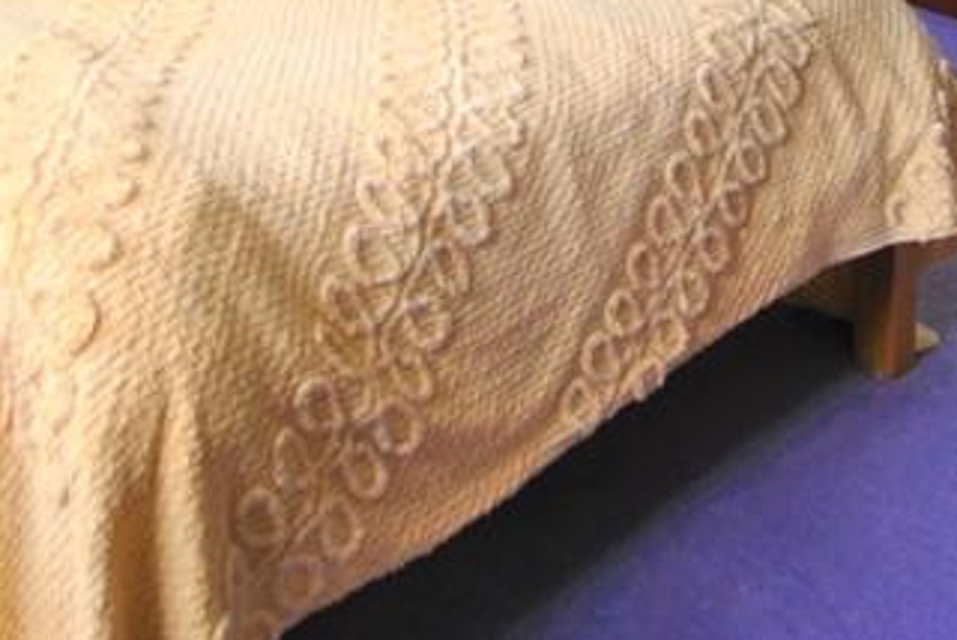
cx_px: 236
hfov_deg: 39.9
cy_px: -375
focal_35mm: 48
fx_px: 1277
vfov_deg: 22.1
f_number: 4
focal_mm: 10
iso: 200
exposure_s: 1/40
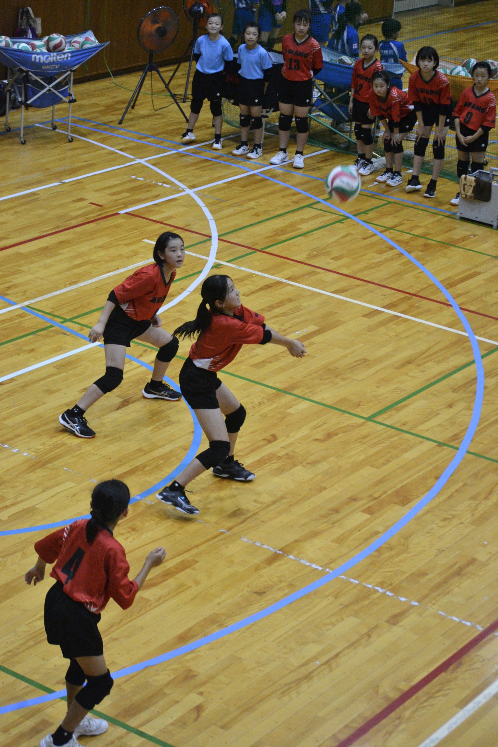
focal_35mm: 82
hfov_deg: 16.6
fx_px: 1712
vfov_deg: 24.6
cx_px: 249
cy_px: 374
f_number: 4
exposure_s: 1/250
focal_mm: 55
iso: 3200
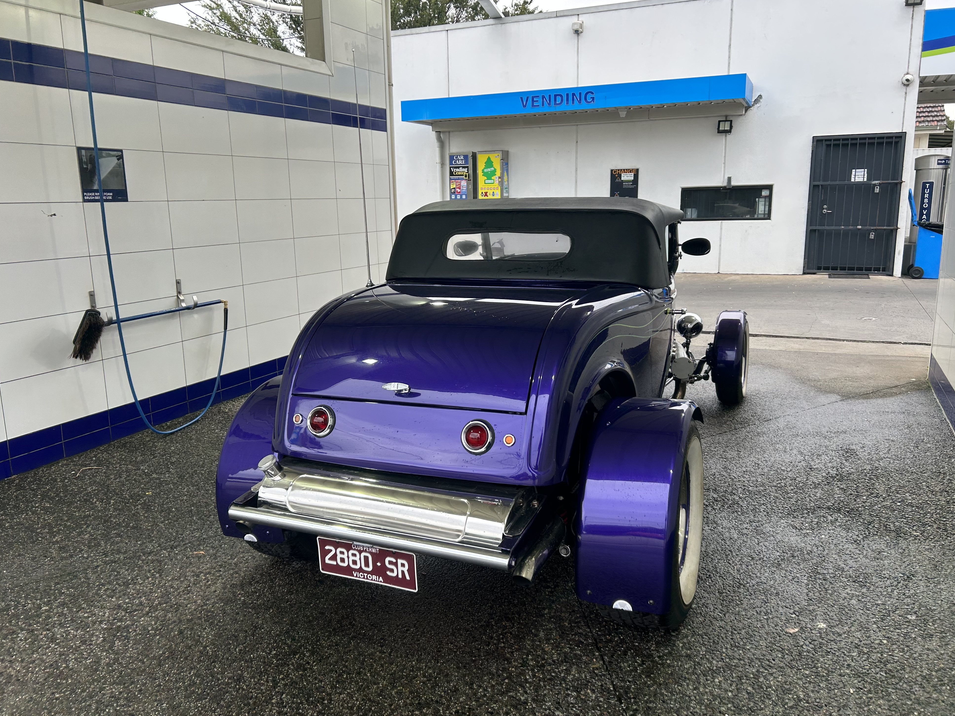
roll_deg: +0.4
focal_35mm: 27
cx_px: 489
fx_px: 745
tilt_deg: -10.6
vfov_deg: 51.3
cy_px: 346
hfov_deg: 65.3
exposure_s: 1/100
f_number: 1.5
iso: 32
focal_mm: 5.7
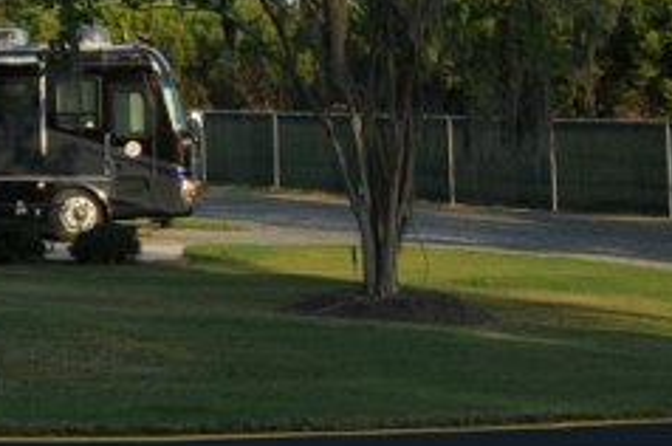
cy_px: -73
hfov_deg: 15.9
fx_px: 2256
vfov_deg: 11.1
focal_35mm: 121
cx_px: -265
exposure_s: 1/320
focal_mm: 24
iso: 250
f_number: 9
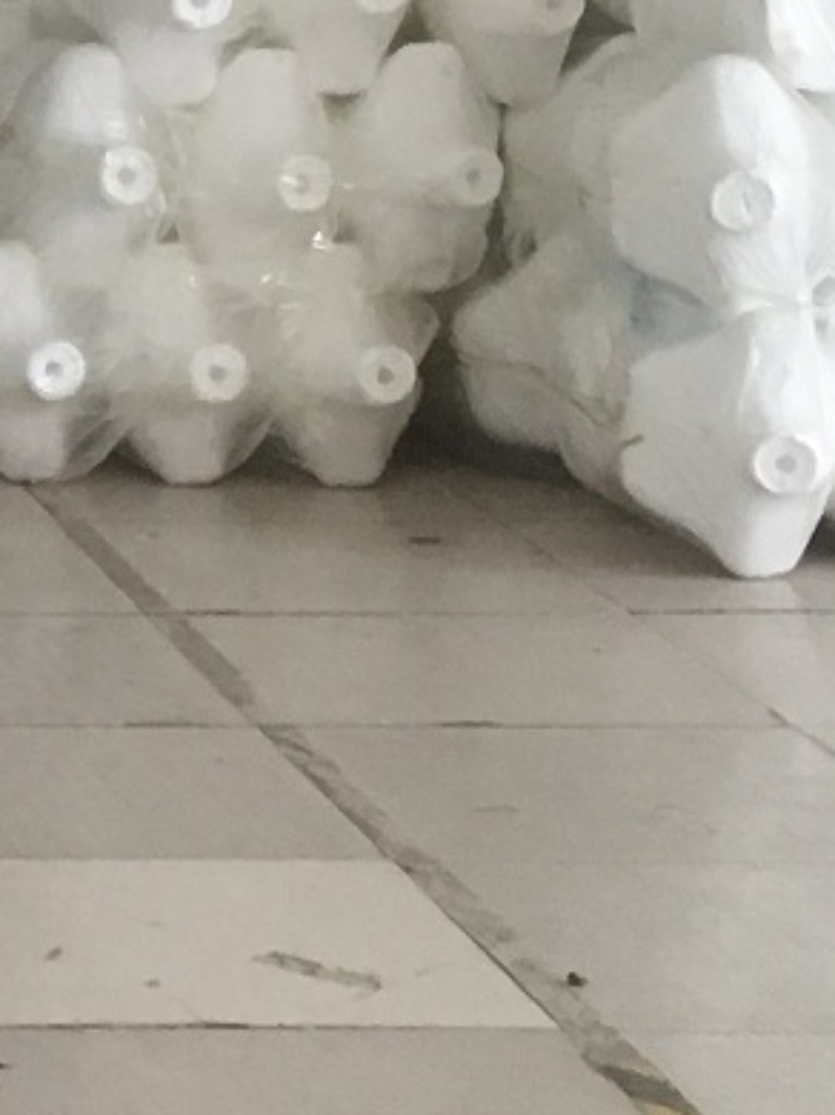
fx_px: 4830
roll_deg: -0.5
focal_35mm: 150
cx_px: -1087
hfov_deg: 9.0
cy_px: 583
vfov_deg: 13.2
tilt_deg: -10.7
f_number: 2.2
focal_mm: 4.15
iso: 125
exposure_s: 1/33
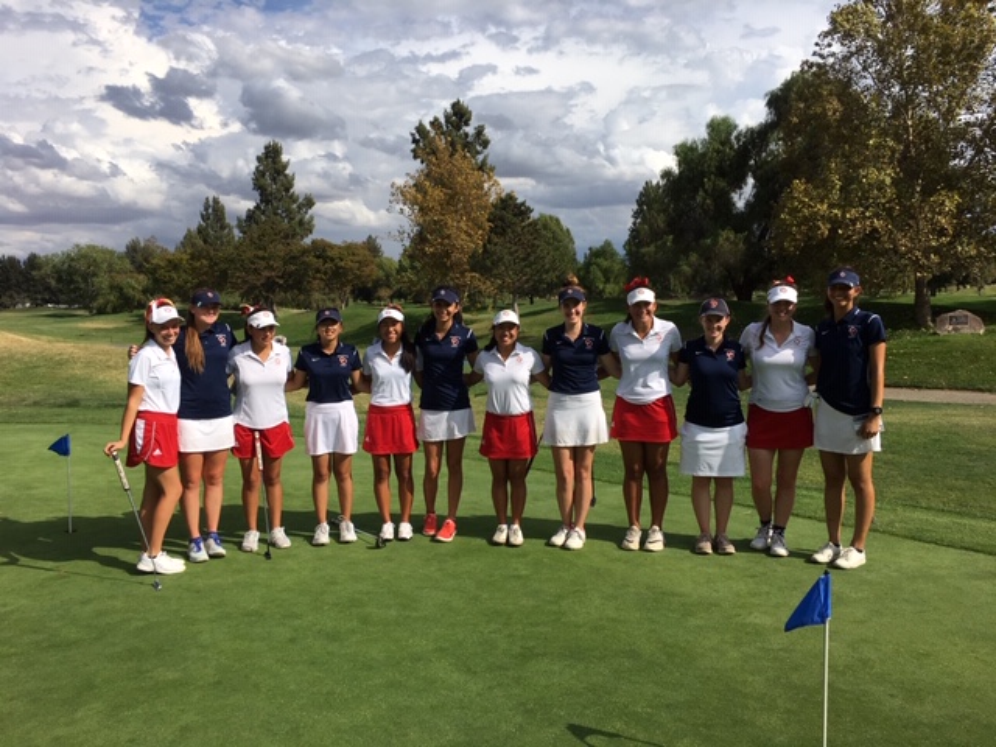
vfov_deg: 48.2
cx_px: 498
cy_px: 374
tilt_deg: -4.6
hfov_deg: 61.7
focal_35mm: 29
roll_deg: +0.7
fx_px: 834
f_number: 2.2
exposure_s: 1/3077
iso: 25
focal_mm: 4.15
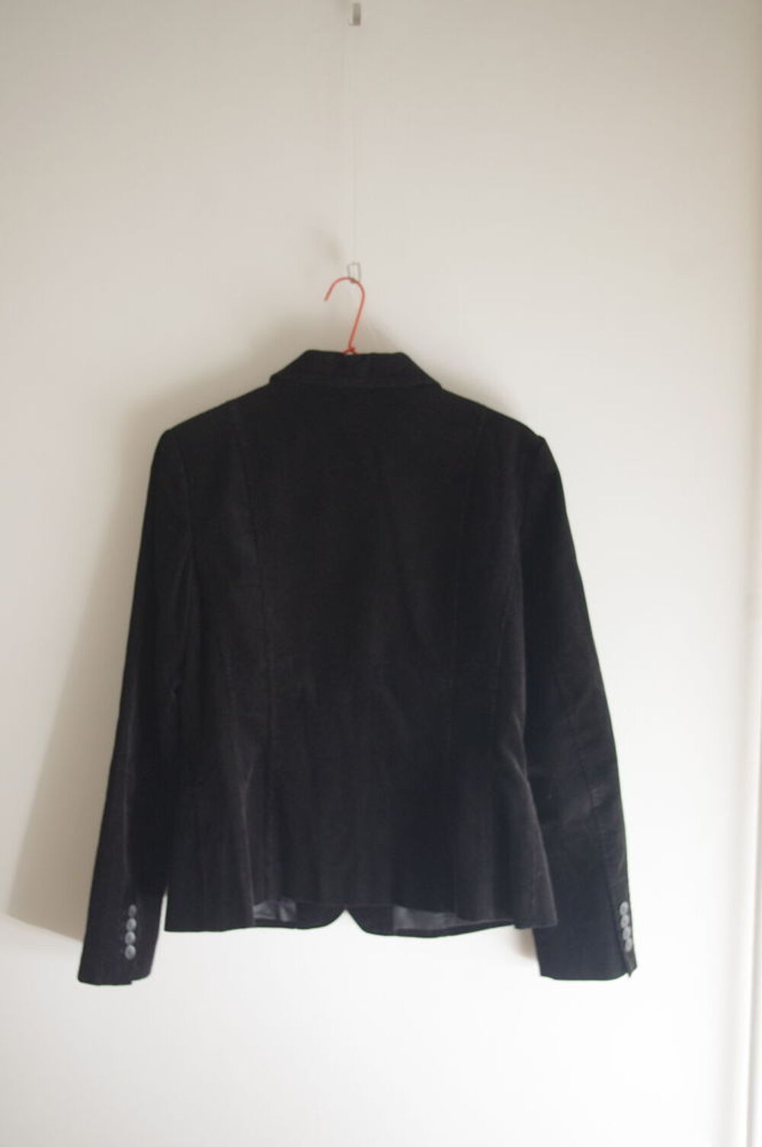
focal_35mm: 46
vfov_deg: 42.8
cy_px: 574
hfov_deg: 29.2
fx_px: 1464
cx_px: 381
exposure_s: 1/60
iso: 800
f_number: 4
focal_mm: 30.63
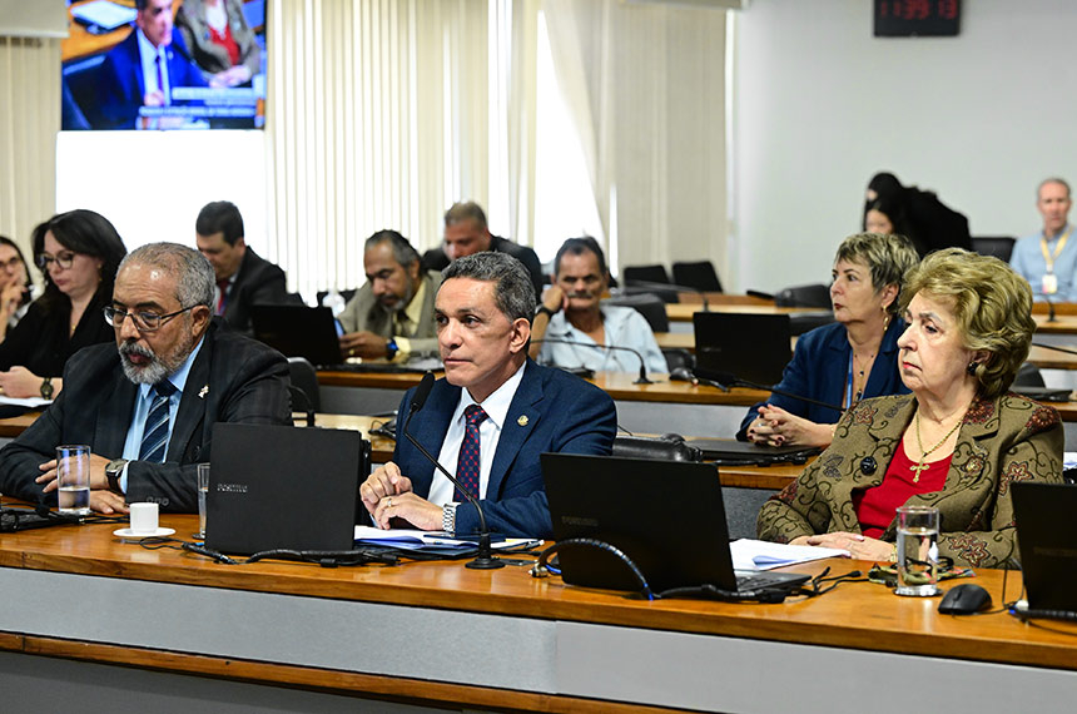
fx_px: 2359
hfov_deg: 25.7
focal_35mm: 79
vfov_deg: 17.2
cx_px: 538
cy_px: 357
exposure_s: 1/200
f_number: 4
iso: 4000
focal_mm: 79
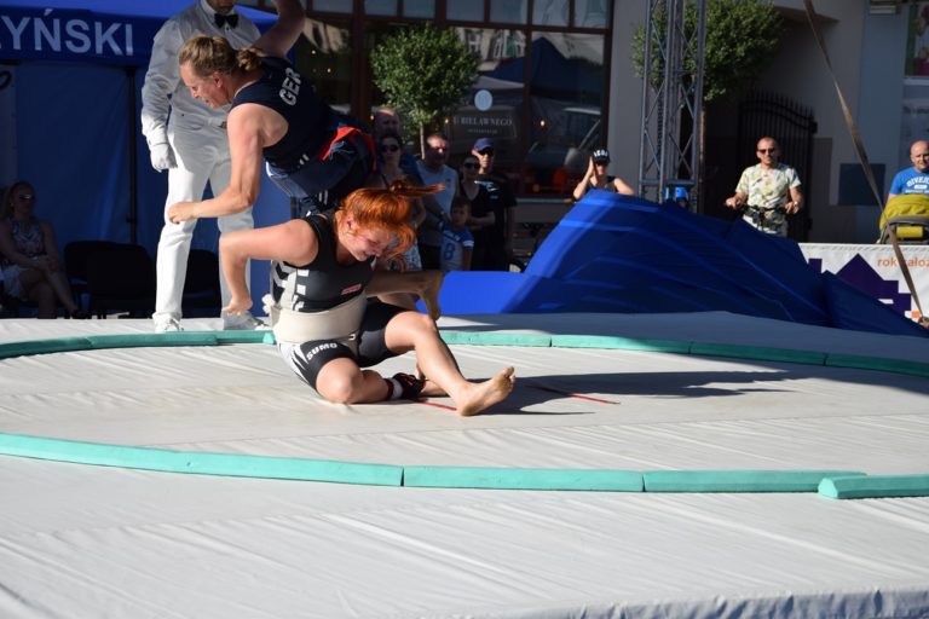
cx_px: 464
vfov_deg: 14.7
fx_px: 2400
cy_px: 310
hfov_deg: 21.9
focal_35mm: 93
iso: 400
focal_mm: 62
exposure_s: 1/1600
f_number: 6.3
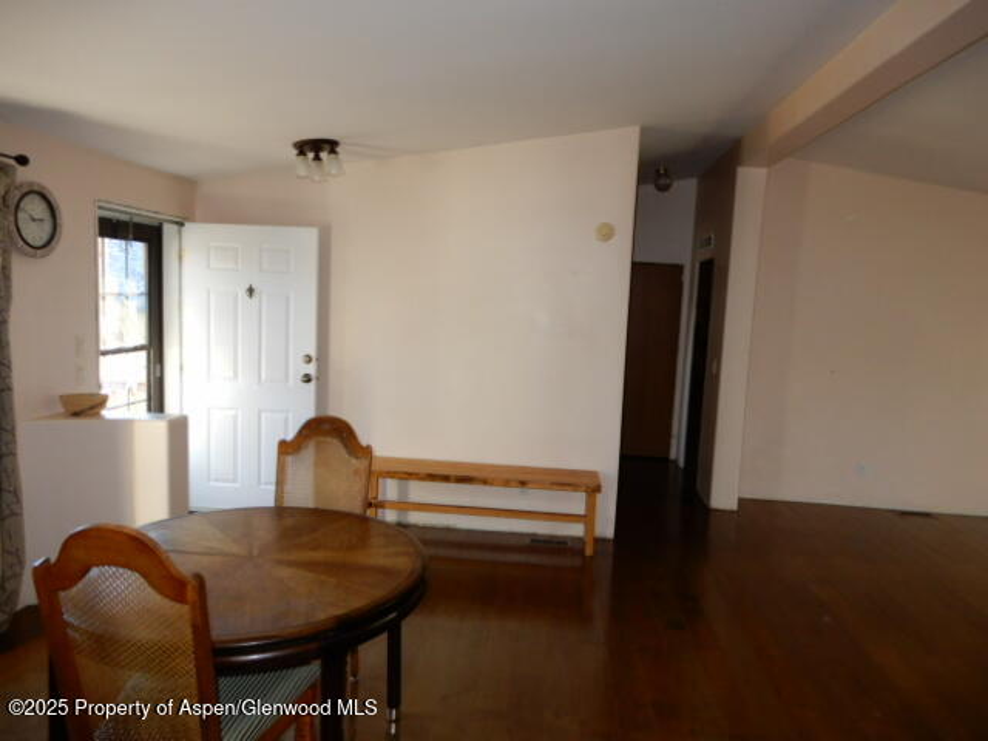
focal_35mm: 24
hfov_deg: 71.6
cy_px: 370
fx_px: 685
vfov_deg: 56.8
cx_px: 494
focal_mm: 4.3
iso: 200
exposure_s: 1/30
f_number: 3.4
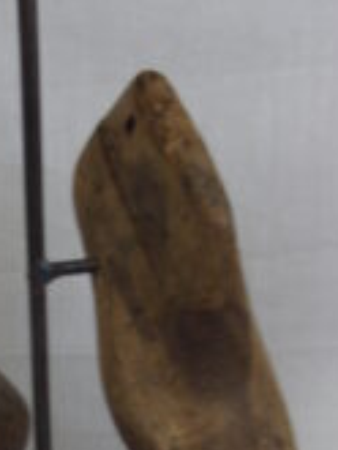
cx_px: 44
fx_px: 884
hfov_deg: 21.2
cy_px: 404
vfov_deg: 27.5
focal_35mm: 68
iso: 80
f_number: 3.9
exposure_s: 1/45
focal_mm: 5.1
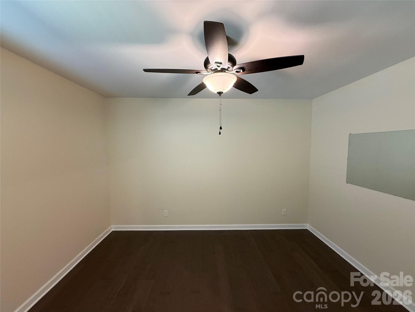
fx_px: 168
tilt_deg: -3.7
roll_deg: -0.2
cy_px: 156
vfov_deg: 85.7
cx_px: 208
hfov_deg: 102.1
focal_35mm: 14
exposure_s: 1/60
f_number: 2.2
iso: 400
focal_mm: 2.22
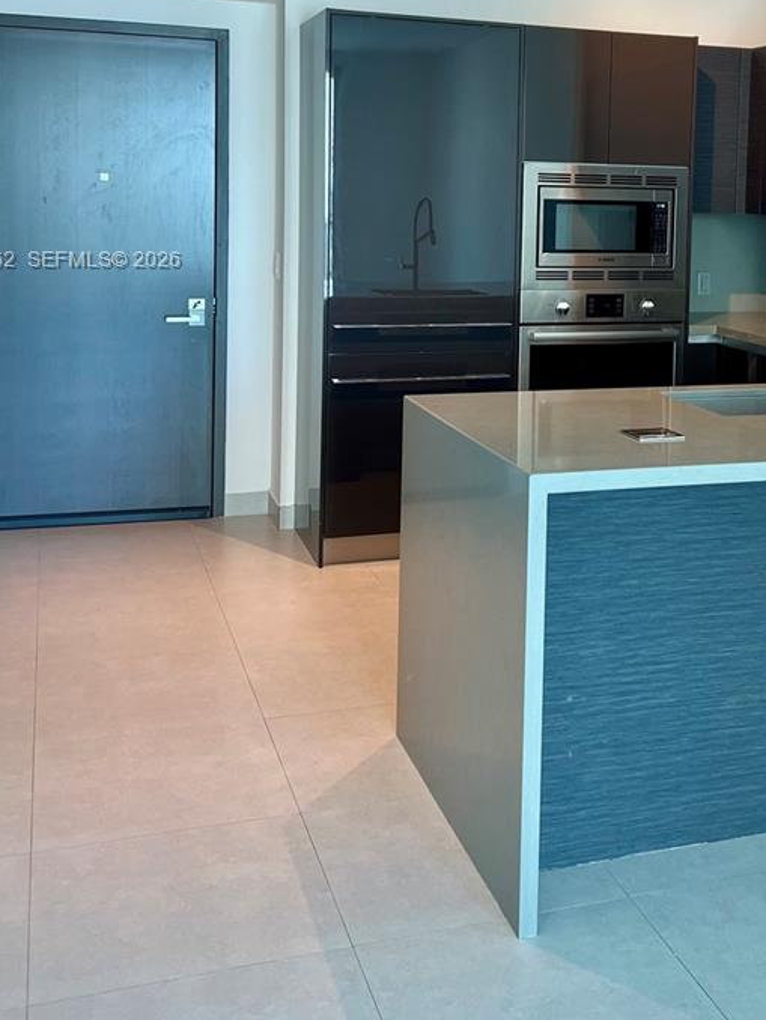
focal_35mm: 46
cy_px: 262
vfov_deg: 40.1
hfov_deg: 31.0
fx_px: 1356
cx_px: 579
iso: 80
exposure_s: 1/120
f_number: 1.5
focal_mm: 5.7
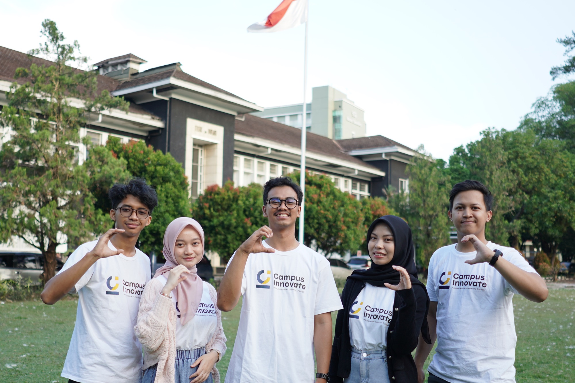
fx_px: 671
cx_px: 288
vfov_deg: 31.9
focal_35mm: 42
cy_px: 192
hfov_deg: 46.4
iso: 160
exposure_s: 1/500
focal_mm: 28
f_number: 2
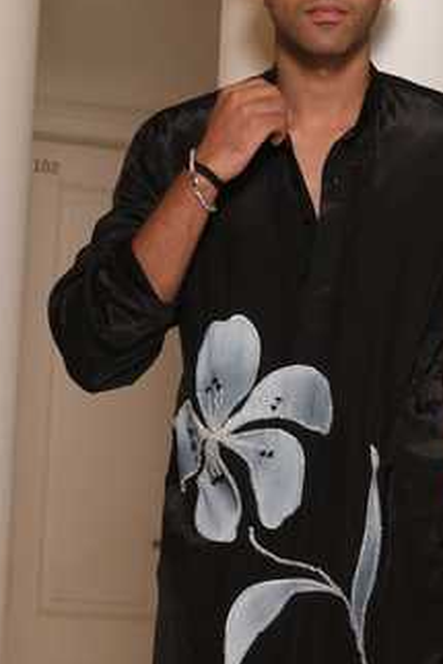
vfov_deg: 27.0
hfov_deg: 18.2
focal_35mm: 75
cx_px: 295
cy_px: 354
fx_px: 1383
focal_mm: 30.8
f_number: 4
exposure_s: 1/27
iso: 320
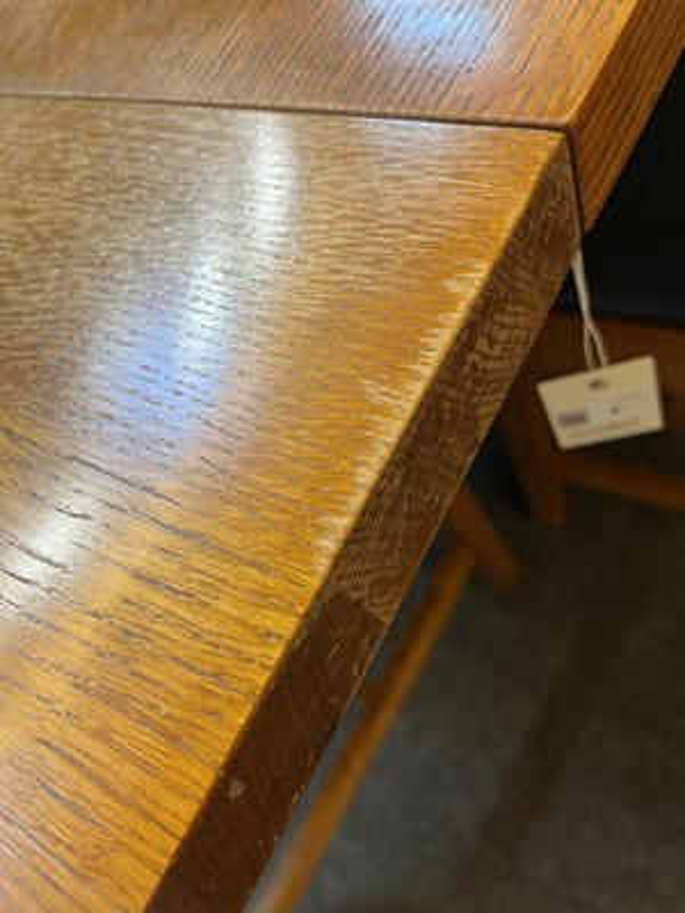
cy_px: 456
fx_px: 686
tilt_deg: -54.8
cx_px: 342
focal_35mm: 26
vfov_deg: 67.3
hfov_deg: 53.1
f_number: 1.6
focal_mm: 5.1
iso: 100
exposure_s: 1/50
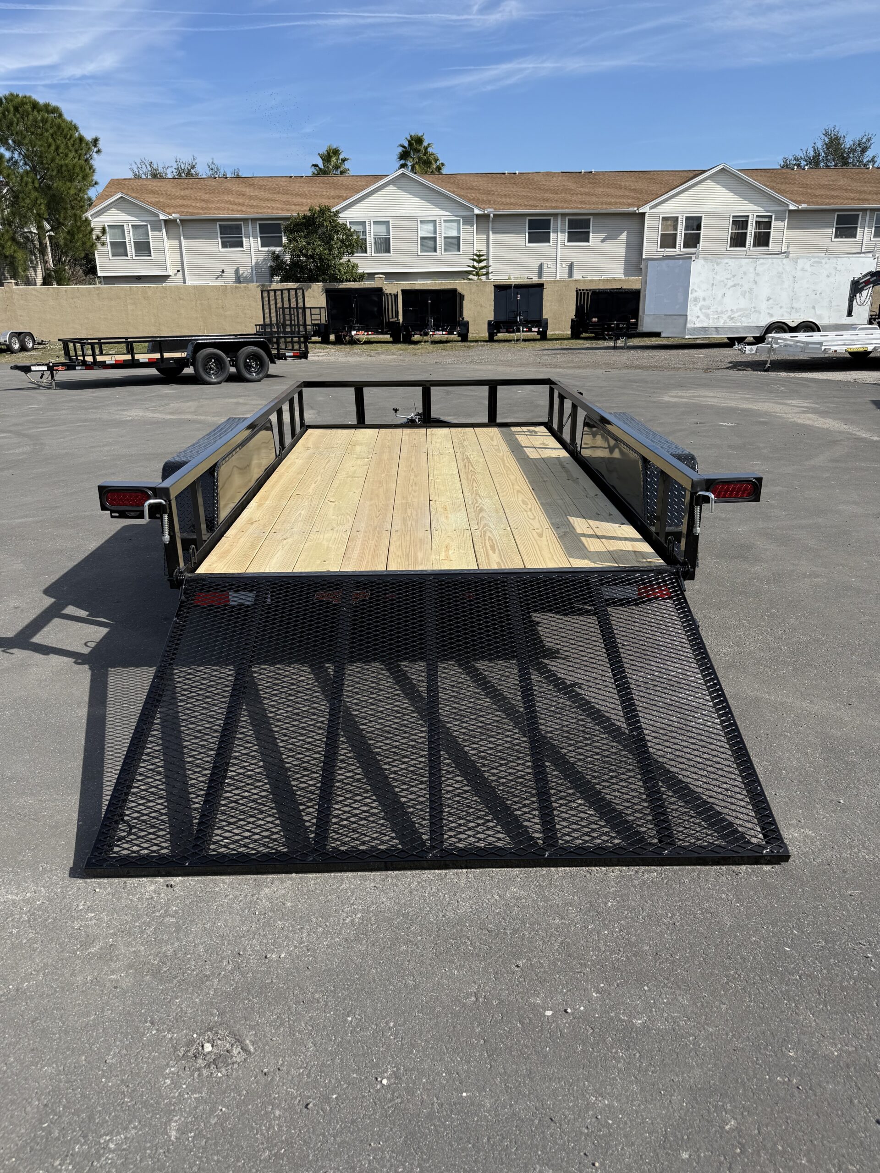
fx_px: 813
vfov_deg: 71.6
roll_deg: +1.4
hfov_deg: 56.8
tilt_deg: -14.7
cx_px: 440
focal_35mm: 24
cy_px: 586
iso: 80
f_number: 1.78
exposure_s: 1/4167
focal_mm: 6.76
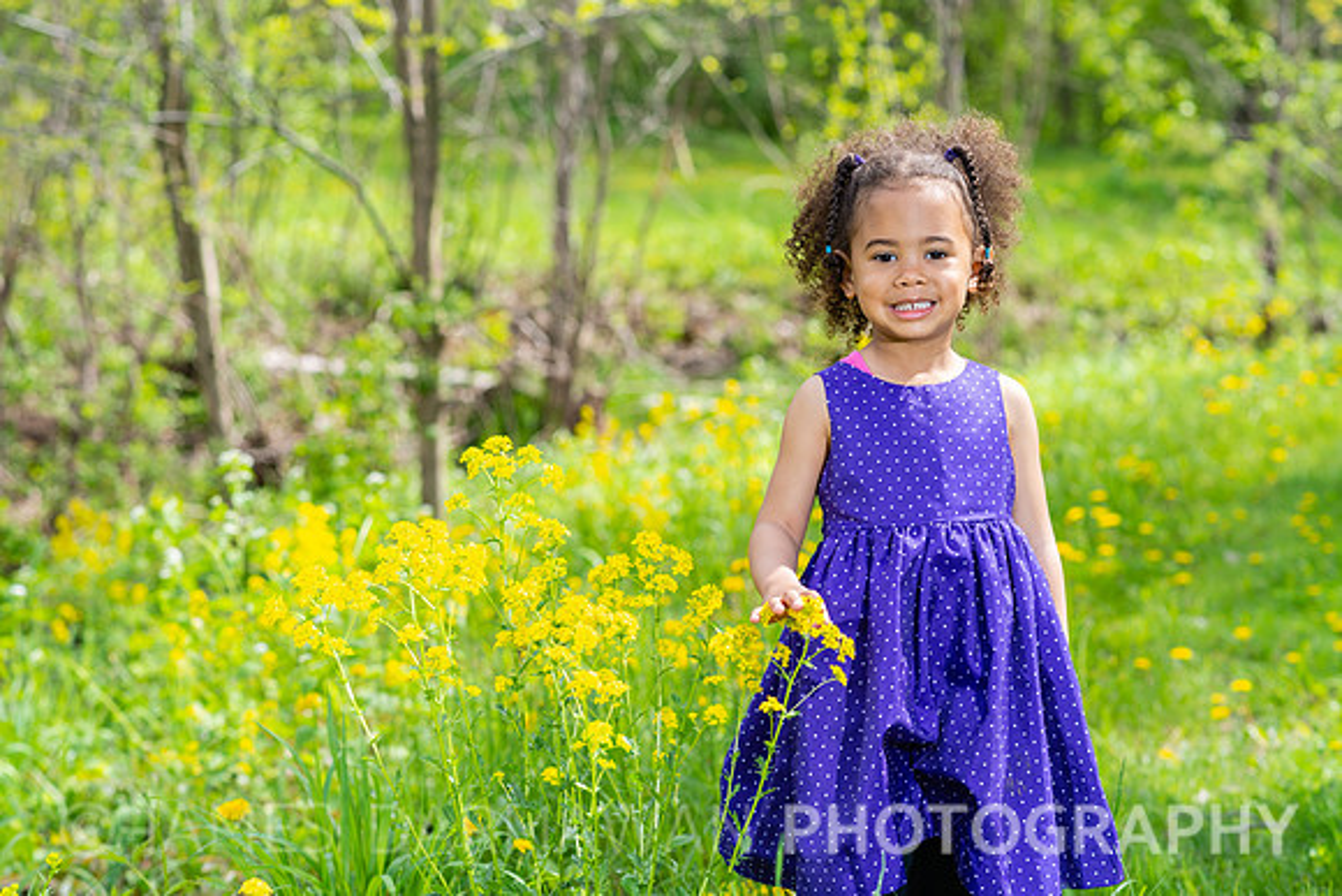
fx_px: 3169
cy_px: 448
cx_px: 671
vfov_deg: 16.1
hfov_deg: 23.9
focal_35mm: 85
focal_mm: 85
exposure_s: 1/160
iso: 100
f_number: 5
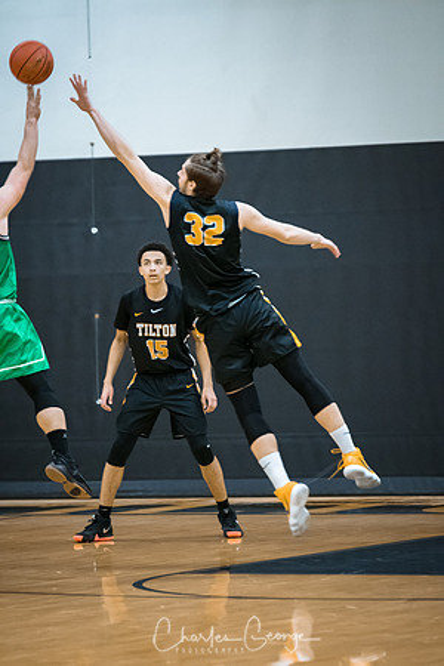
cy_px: 333
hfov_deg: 5.1
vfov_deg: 7.6
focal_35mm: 270
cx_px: 222
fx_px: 4995
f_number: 2.8
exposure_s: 1/400
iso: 3200
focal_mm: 180
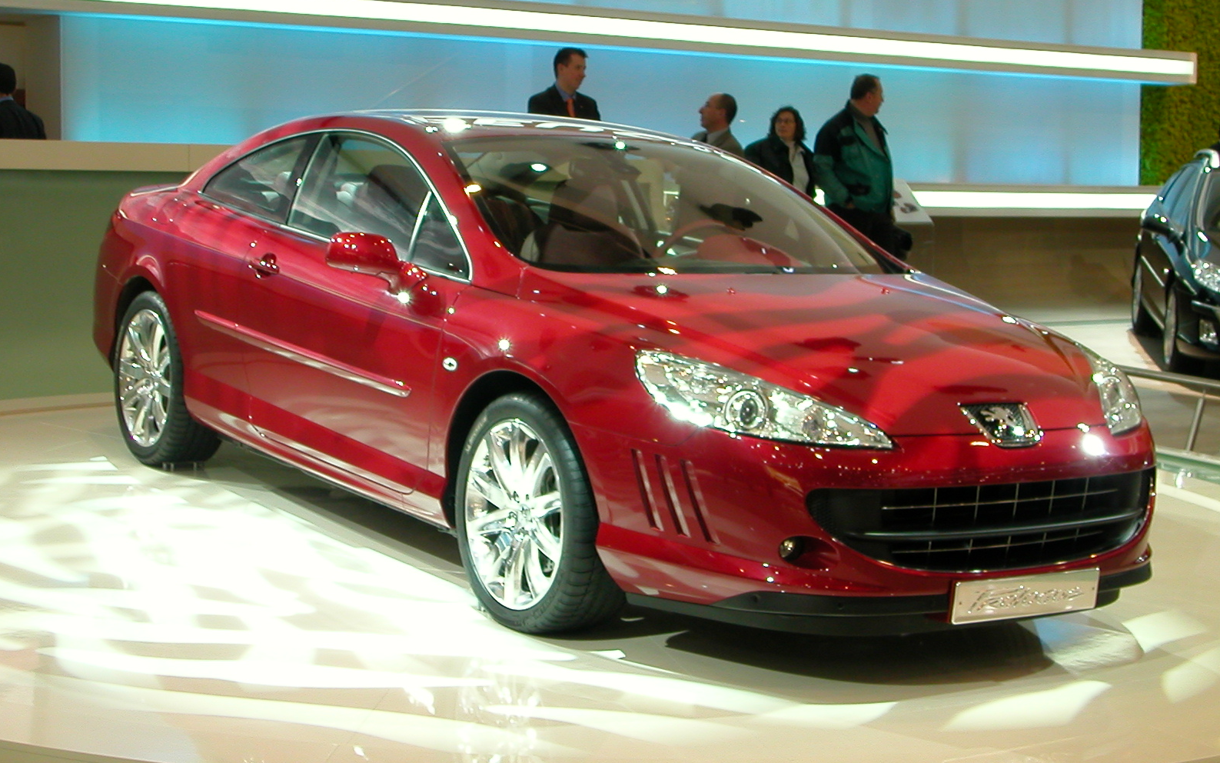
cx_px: 606
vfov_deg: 21.0
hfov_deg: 33.0
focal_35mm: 62
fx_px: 2062
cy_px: 402
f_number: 3.4
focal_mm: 8.9
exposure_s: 1/28.3
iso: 100
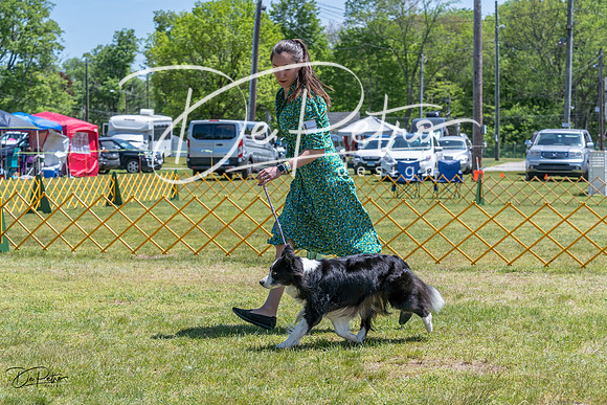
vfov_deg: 17.3
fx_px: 1329
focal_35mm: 79
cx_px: 304
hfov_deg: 25.7
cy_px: 202
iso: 640
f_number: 7.1
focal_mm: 74
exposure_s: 1/1600
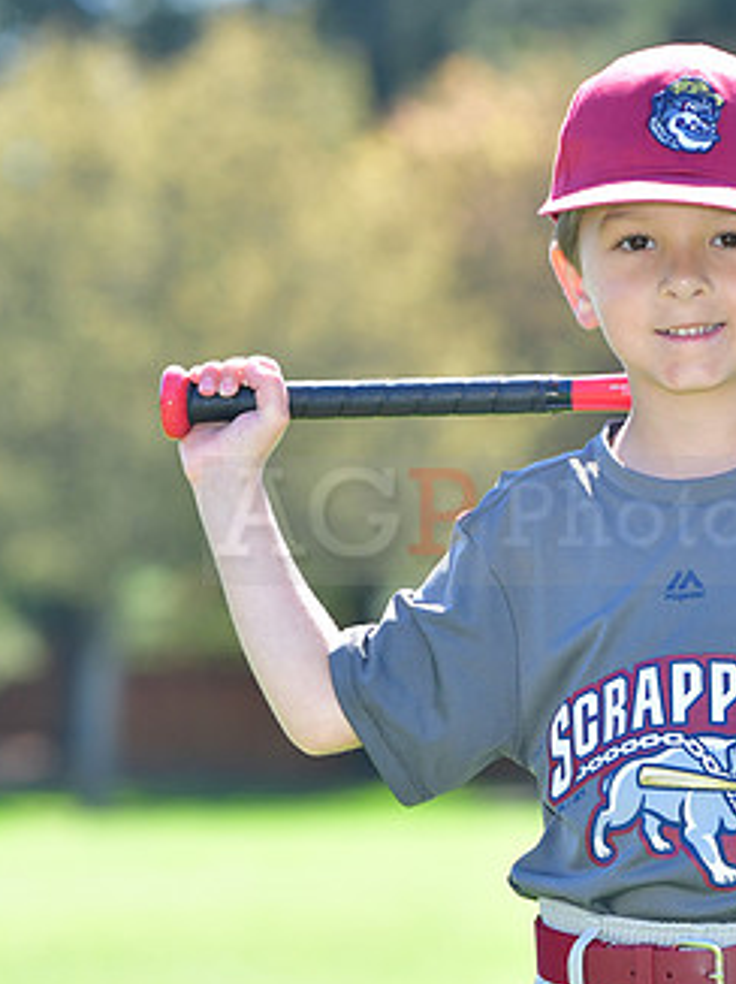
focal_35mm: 308
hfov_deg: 4.8
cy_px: 497
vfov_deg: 6.4
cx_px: 709
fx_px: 8743
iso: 400
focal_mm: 120
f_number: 4.5
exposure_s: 1/1000
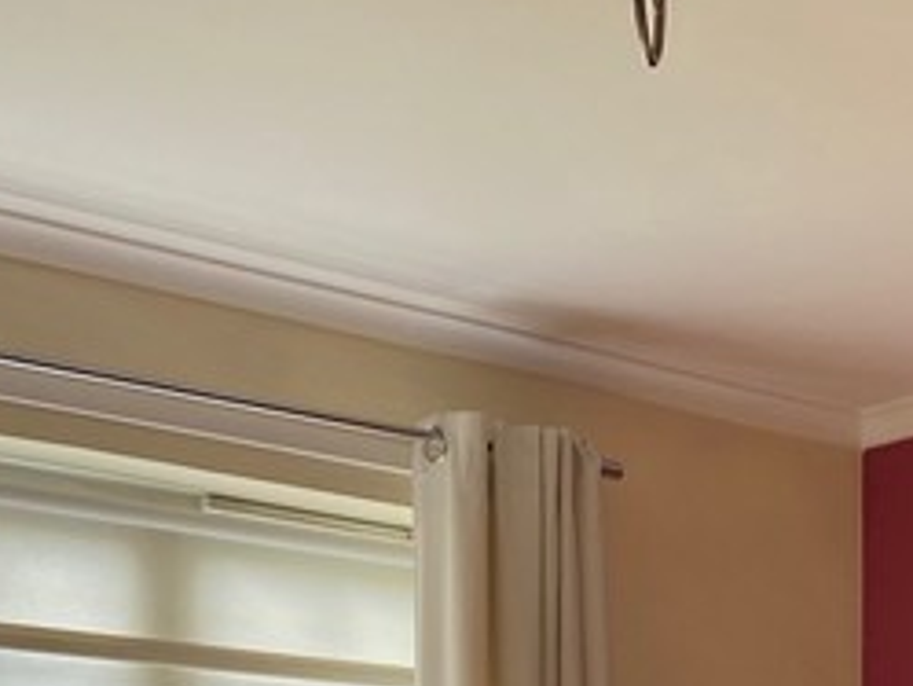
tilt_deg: +0.9
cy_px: 1071
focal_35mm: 107
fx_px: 2823
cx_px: 1184
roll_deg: -0.5
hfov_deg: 17.3
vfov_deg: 13.0
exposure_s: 1/121
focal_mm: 4.25
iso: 64
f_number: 1.8
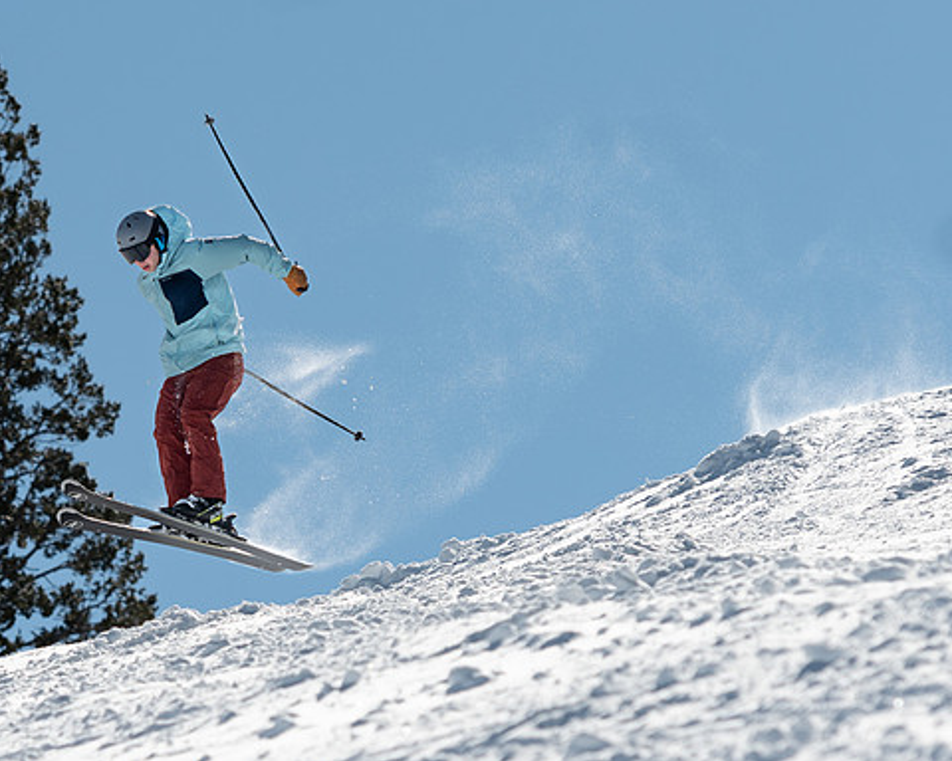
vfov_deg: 5.4
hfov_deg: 6.8
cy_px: 512
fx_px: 8058
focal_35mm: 286
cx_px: 180
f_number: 3.5
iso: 31
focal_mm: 116
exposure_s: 1/1000
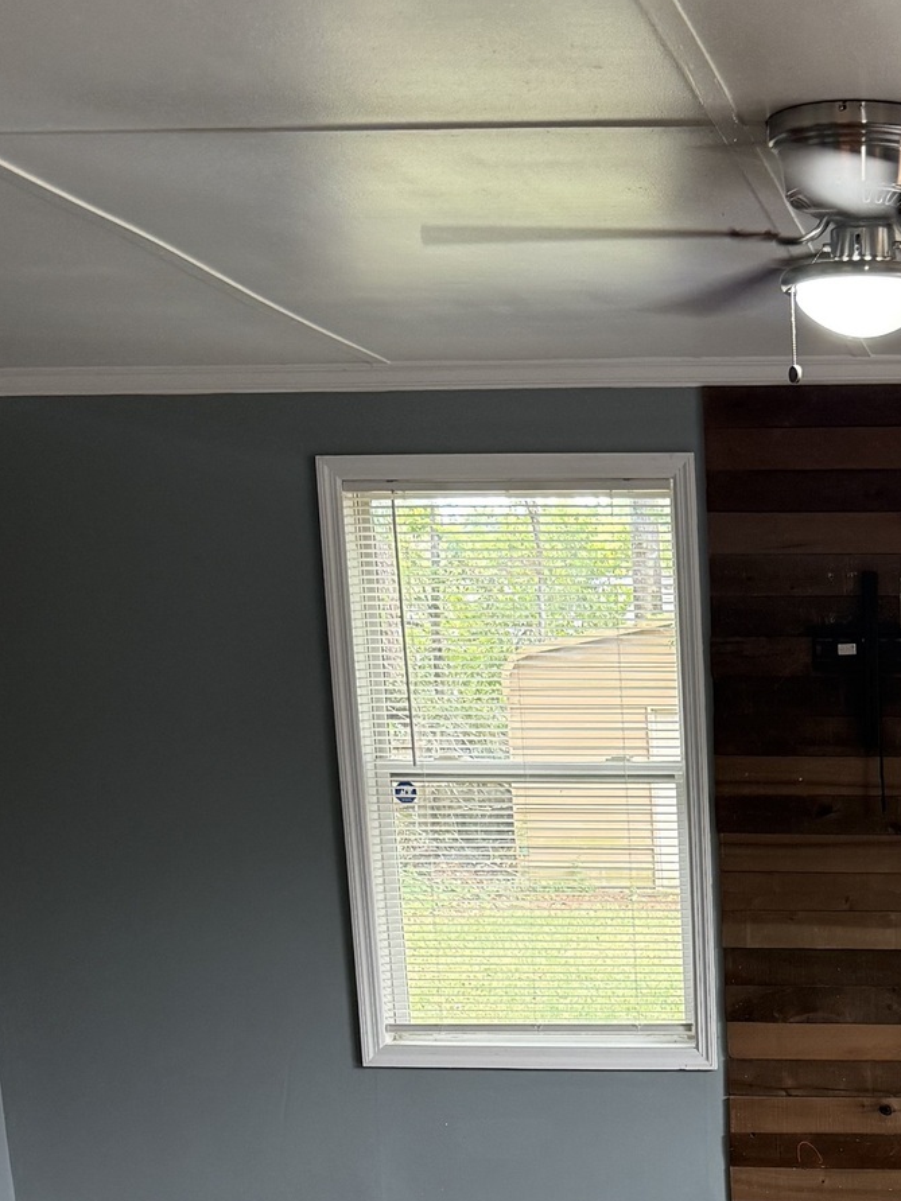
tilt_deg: -14.8
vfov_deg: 28.8
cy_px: 1254
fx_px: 2152
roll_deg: +0.1
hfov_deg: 22.5
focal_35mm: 62
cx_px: 964
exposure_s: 1/60
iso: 125
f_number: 1.78
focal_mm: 6.76
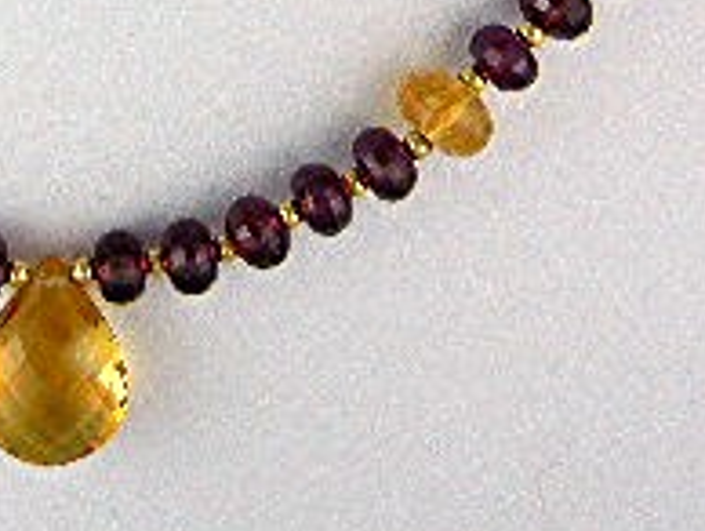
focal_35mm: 112
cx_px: 76
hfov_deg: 17.3
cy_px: -207
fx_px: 2284
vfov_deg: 12.7
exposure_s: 1/62.6
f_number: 3.6
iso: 211
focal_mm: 6.2
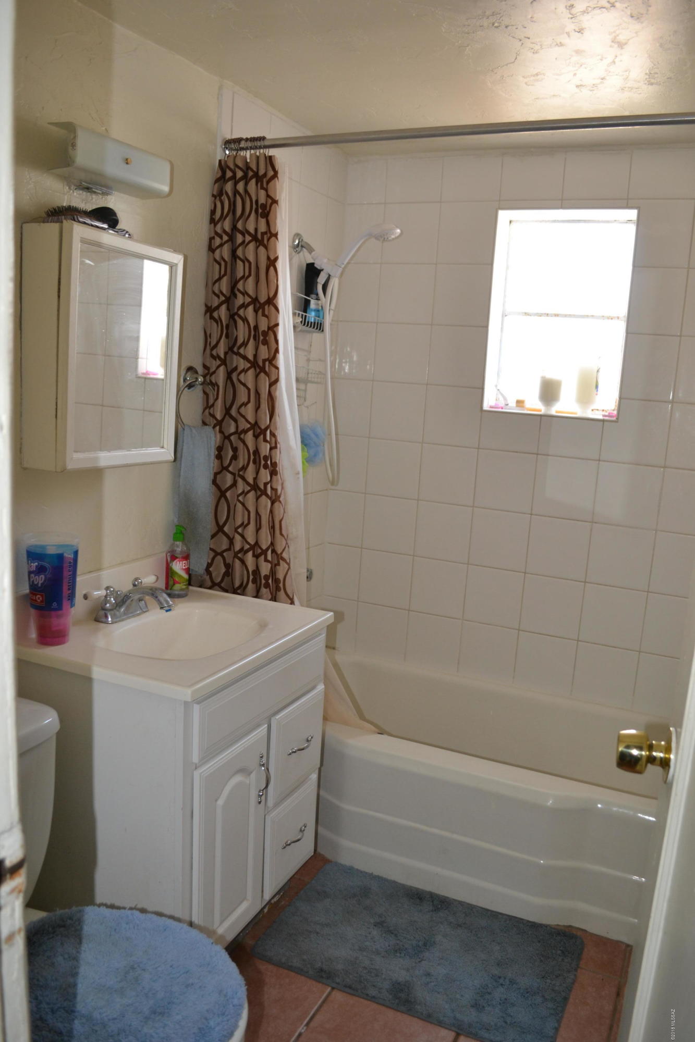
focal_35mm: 27
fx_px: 782
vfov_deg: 67.4
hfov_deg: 47.9
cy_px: 521
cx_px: 348
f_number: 4
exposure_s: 1/60
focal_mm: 18
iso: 400
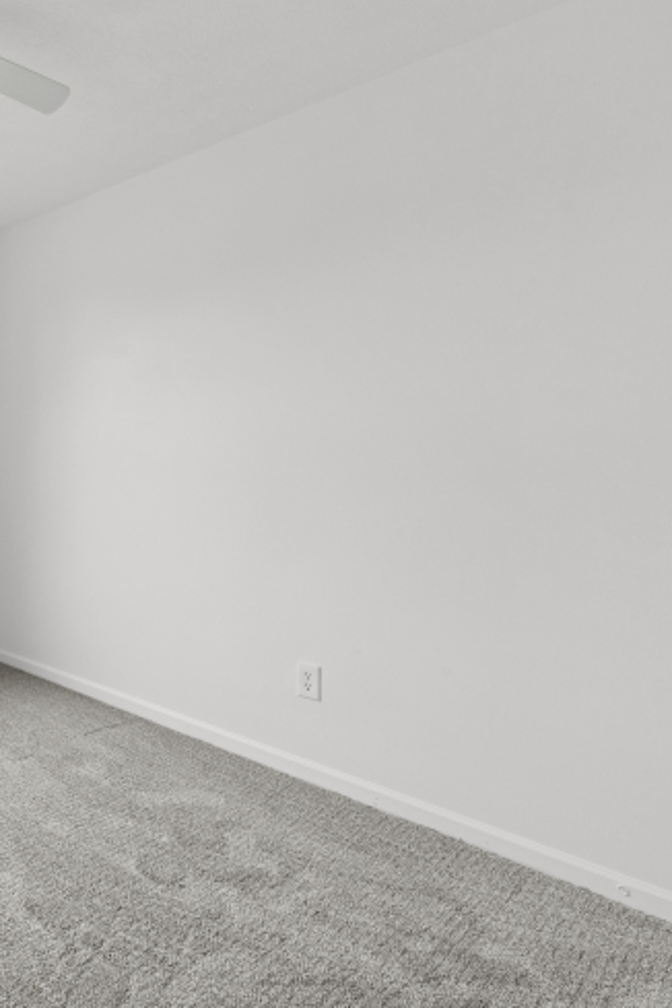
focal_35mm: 23
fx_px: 644
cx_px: -16
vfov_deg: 76.1
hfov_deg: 45.4
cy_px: 501
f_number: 9
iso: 250
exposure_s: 1/25
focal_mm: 10
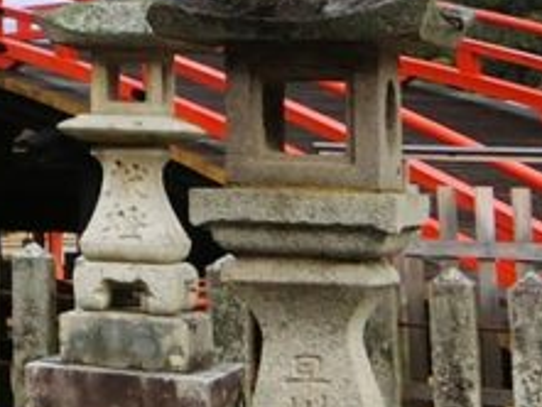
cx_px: -544
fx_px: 1817
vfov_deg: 12.4
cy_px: -113
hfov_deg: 14.2
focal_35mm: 116
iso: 80
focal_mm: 4.5
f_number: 3.5
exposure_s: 1/500
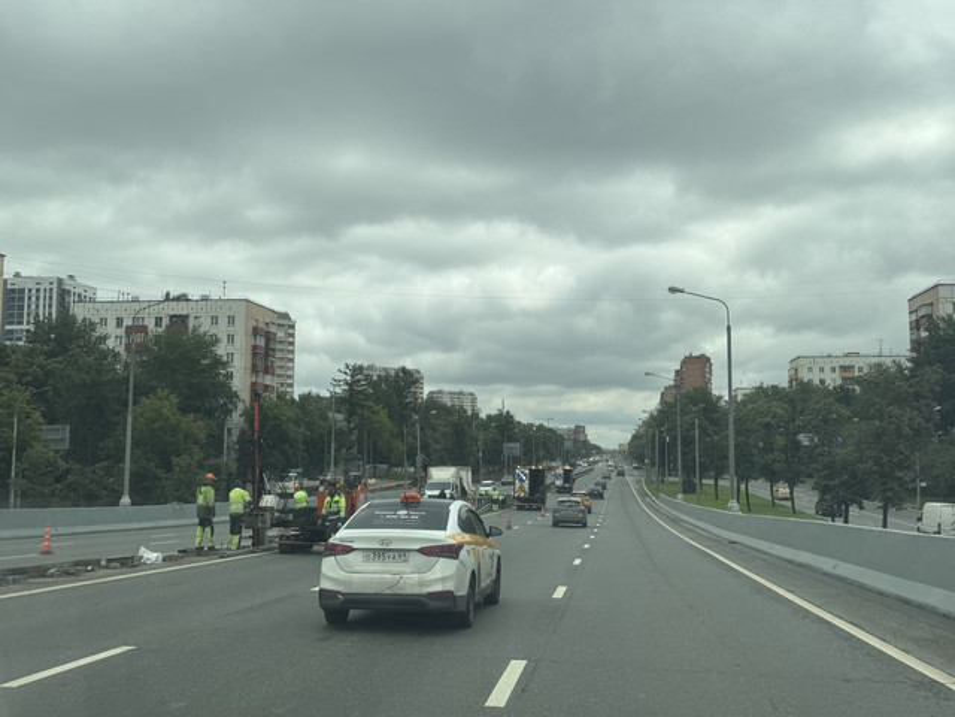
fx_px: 966
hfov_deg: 52.6
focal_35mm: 35
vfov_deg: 40.7
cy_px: 358
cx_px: 478
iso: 80
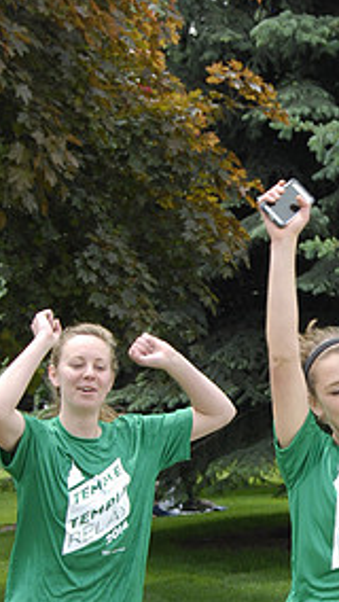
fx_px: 1947
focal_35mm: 122
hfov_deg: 9.8
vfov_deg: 17.4
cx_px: 377
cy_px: 509
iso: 400
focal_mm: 38
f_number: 8
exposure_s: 1/400
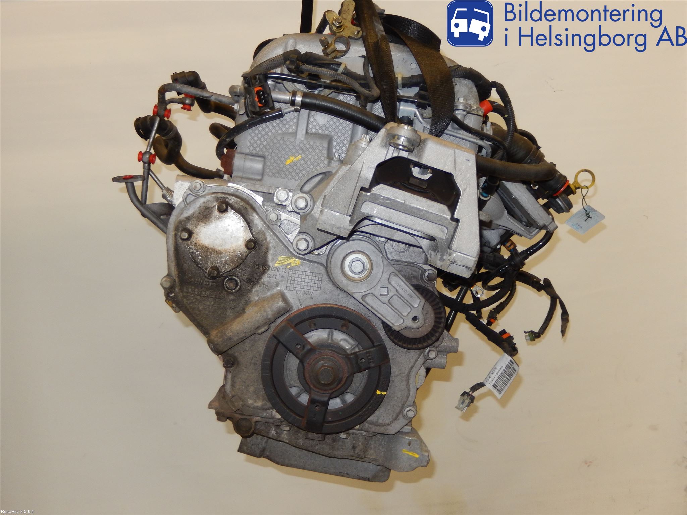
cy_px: 258
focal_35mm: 36
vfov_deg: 39.7
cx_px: 344
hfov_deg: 51.4
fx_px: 714
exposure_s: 1/30
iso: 200
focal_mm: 6.5
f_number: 4
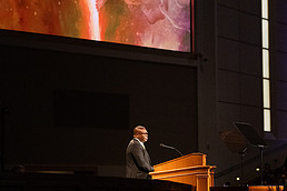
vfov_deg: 8.5
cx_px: 275
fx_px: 1283
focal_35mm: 161
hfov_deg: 12.6
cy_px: 28
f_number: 2.8
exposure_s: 1/320
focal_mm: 70
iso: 5000
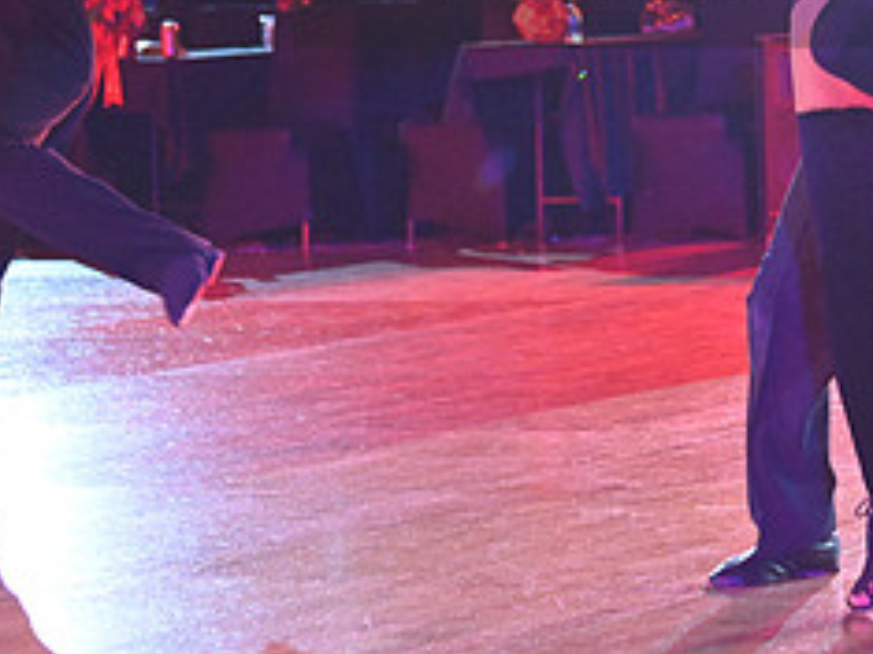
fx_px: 4915
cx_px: 698
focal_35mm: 195
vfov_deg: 7.6
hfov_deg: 10.1
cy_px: -50
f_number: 5
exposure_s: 1/400
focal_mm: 82
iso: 5000
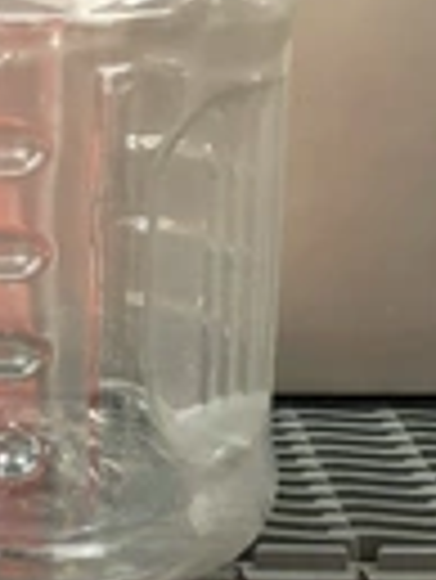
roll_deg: +1.5
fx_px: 1459
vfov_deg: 22.5
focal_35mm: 87
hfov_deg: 16.7
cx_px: 18
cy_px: 288
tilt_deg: -15.5
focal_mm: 4
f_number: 1.8
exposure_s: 1/5
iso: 80
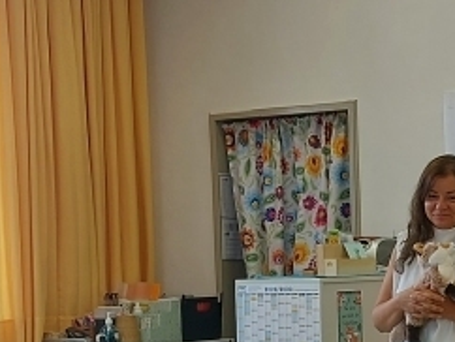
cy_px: 278
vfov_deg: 12.4
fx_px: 1566
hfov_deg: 16.3
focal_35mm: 119
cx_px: 436
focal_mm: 5.23
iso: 50
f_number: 1.8
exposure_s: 1/100
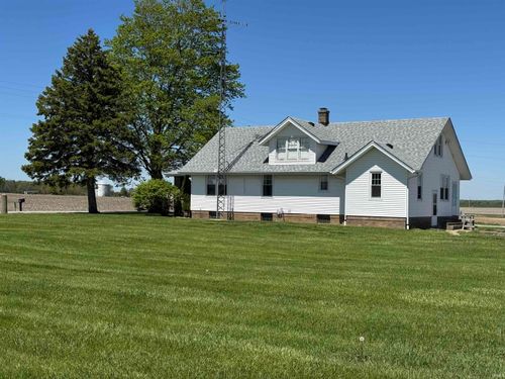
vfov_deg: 30.3
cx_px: 252
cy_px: 190
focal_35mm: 48
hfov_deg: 39.7
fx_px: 700
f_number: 1.78
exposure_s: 1/6410
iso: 64
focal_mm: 6.76
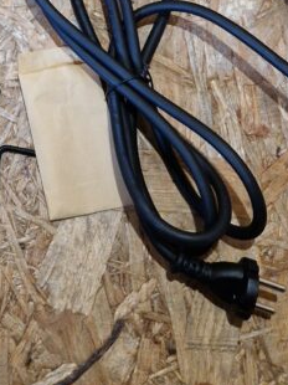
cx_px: -66
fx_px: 844
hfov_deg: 18.3
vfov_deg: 22.6
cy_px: -134
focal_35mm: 76
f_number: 1.8
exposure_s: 1/100
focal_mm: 5.4
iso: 80
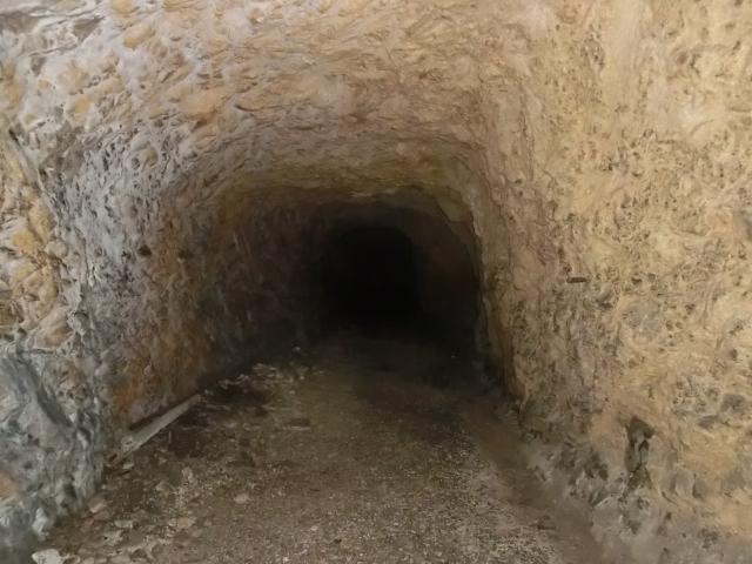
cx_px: 376
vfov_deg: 56.8
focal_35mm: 24
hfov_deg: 71.6
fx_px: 521
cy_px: 282
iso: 800
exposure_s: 1/8
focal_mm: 4.24
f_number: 3
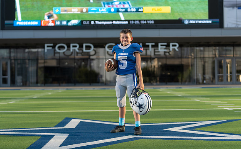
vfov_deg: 16.9
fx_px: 503
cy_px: 66
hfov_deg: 26.9
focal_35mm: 77
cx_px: 125
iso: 100
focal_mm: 70
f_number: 2.8
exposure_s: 1/640
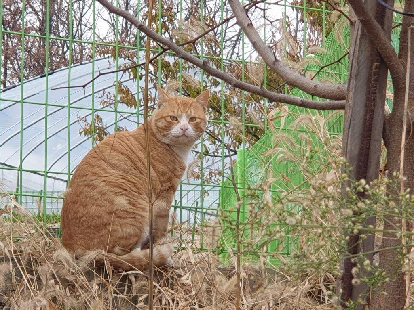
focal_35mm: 52
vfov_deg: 28.0
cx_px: 207
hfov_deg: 36.8
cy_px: 155
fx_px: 622
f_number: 2.4
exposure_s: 1/210
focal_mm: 6
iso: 25
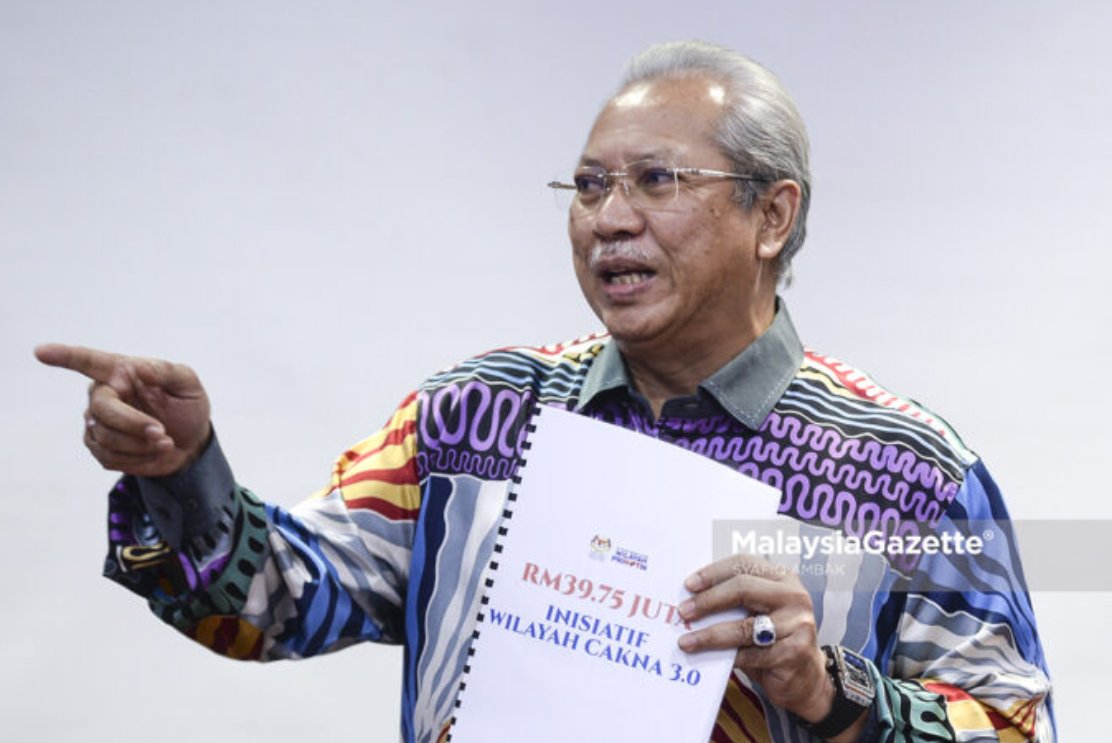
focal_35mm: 101
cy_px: 372
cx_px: 557
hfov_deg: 20.2
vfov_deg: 13.6
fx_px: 3121
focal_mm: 100
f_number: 3.5
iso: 1600
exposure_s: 1/200
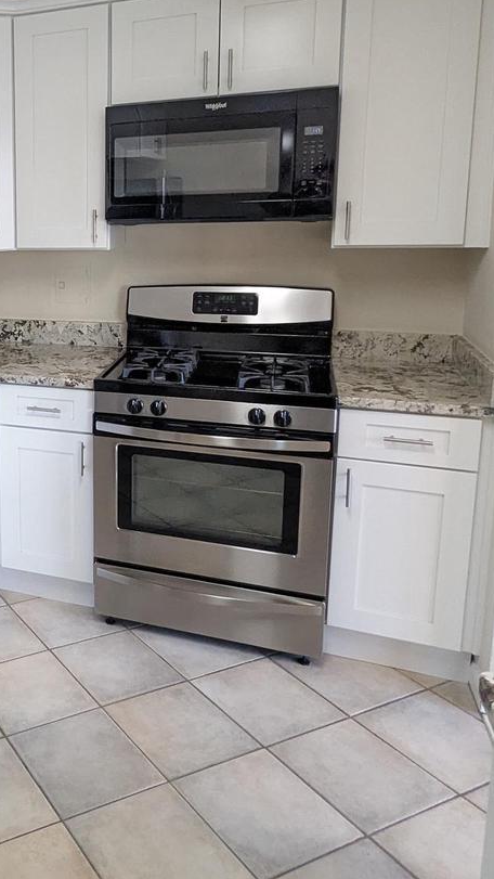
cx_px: -57
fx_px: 722
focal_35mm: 31
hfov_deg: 32.8
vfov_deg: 61.7
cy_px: 323
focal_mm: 2.35
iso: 534
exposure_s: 1/120
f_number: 2.2
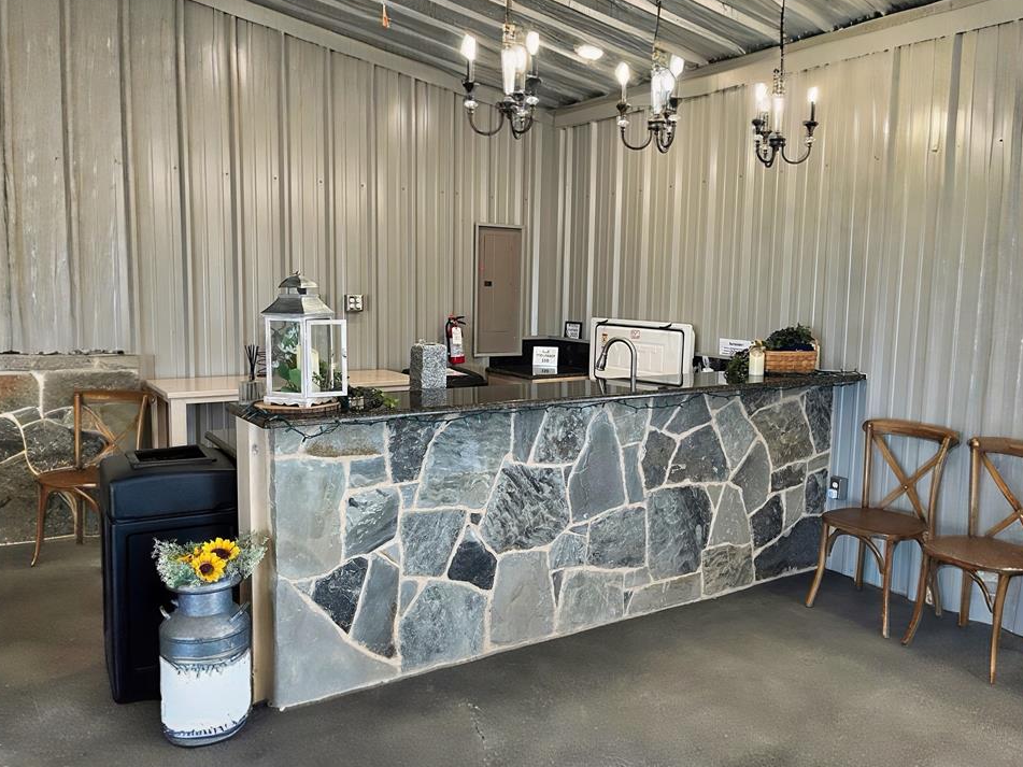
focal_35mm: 28
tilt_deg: -7.8
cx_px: 522
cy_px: 380
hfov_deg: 63.4
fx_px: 827
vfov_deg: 49.7
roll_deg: +1.3
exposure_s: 1/60
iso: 80
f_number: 1.6
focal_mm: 5.1
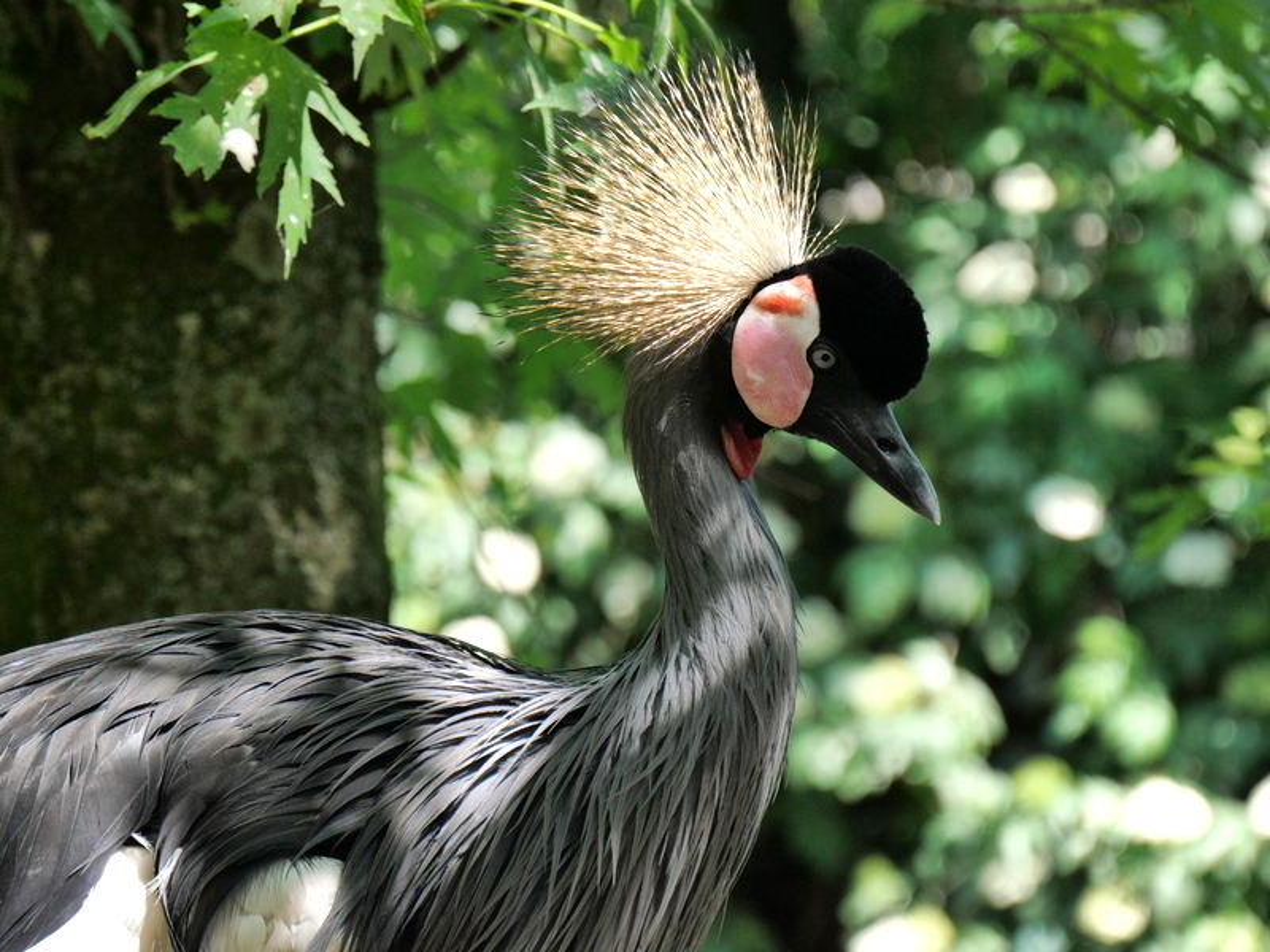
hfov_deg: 9.9
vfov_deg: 7.4
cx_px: 635
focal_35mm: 200
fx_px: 7338
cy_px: 476
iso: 1600
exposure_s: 1/250
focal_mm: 100
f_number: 5.6
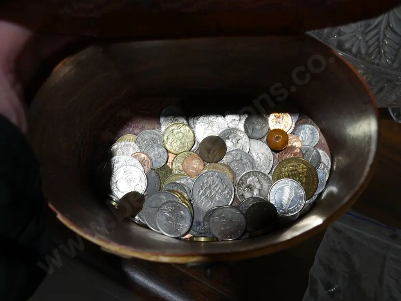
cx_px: 200
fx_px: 579
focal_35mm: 50
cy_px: 150
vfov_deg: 29.1
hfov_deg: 38.2
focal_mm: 25
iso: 250
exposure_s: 1/60
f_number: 5.3
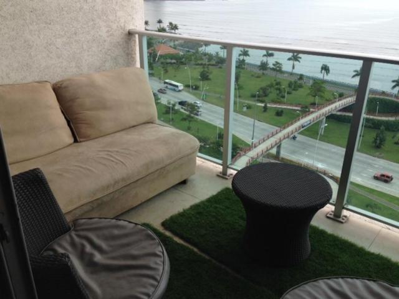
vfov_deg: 42.9
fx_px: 380
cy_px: 150
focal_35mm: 33
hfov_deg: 55.4
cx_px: 200
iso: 50
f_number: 2.4
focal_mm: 4.12
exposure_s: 1/786
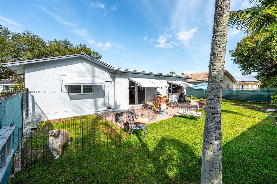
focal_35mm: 15
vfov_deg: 77.3
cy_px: 92
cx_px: 138
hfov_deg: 100.4
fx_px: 115
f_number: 8
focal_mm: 15
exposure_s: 1/400
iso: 200
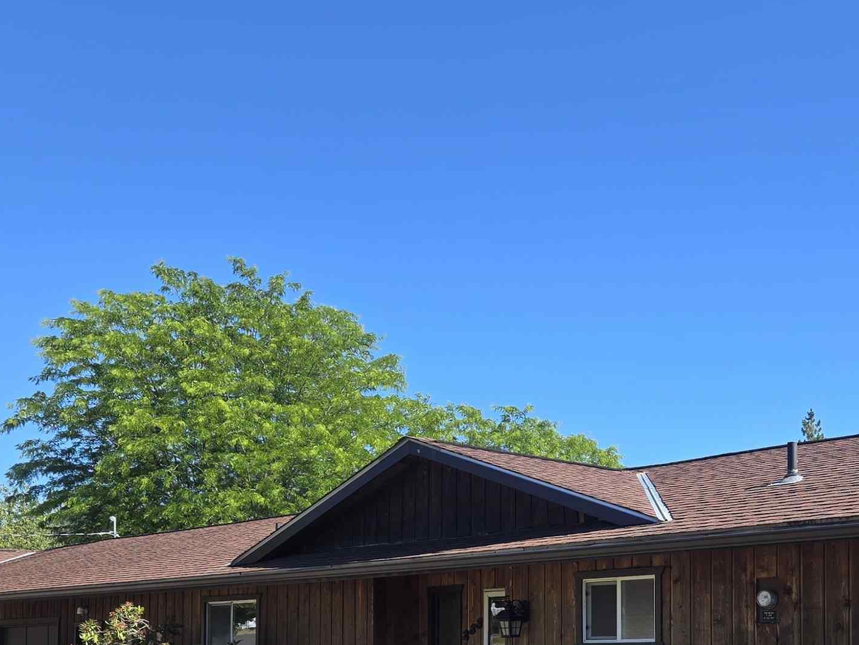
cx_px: 607
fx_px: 1241
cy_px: 604
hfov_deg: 37.5
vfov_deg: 27.8
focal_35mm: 50
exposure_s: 1/873
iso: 25
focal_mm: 5.4
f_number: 1.8
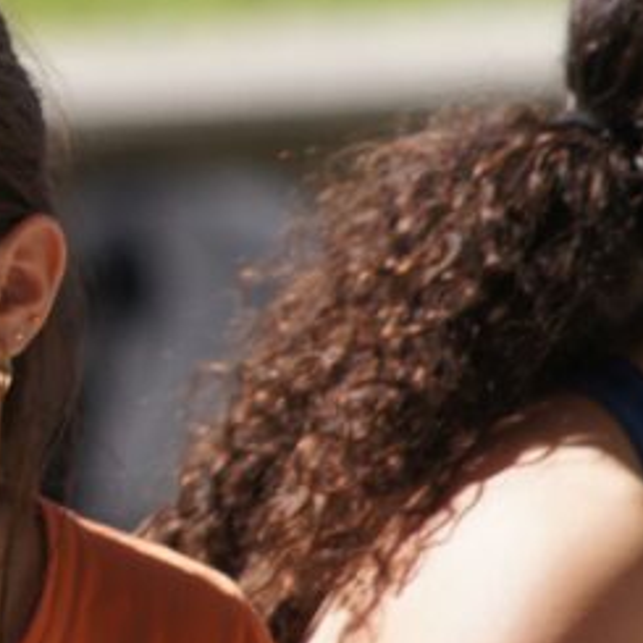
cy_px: 202
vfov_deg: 1.6
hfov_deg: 1.6
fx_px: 22402
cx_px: -546
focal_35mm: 1066
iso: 320
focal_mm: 200
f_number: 4
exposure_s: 1/2000
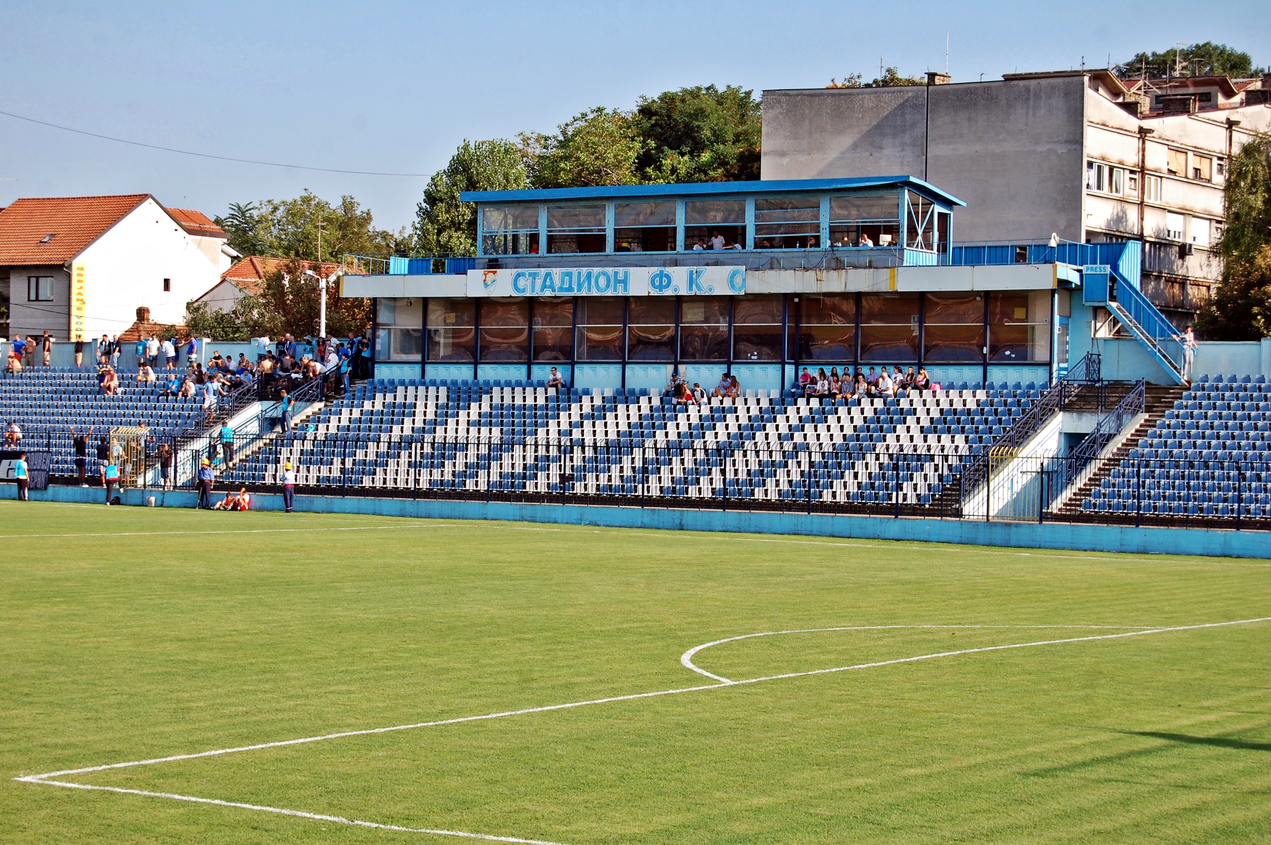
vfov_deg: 16.5
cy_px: 422
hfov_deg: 24.6
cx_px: 636
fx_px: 2910
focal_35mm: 82
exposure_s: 1/250
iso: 200
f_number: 9
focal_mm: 55
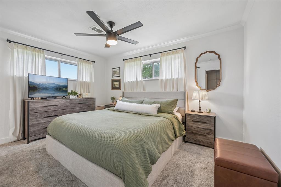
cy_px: 94
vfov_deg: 81.2
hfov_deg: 104.3
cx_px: 140
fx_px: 109
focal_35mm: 14
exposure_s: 1/13
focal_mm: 14
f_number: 9
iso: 250
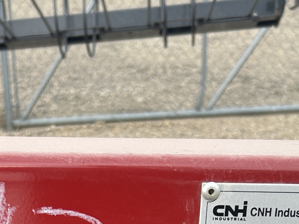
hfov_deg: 23.1
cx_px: 76
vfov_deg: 15.8
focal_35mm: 84
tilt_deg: -31.3
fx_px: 726
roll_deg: +0.7
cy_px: 358
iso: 50
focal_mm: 5.7
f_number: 1.5
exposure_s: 1/887
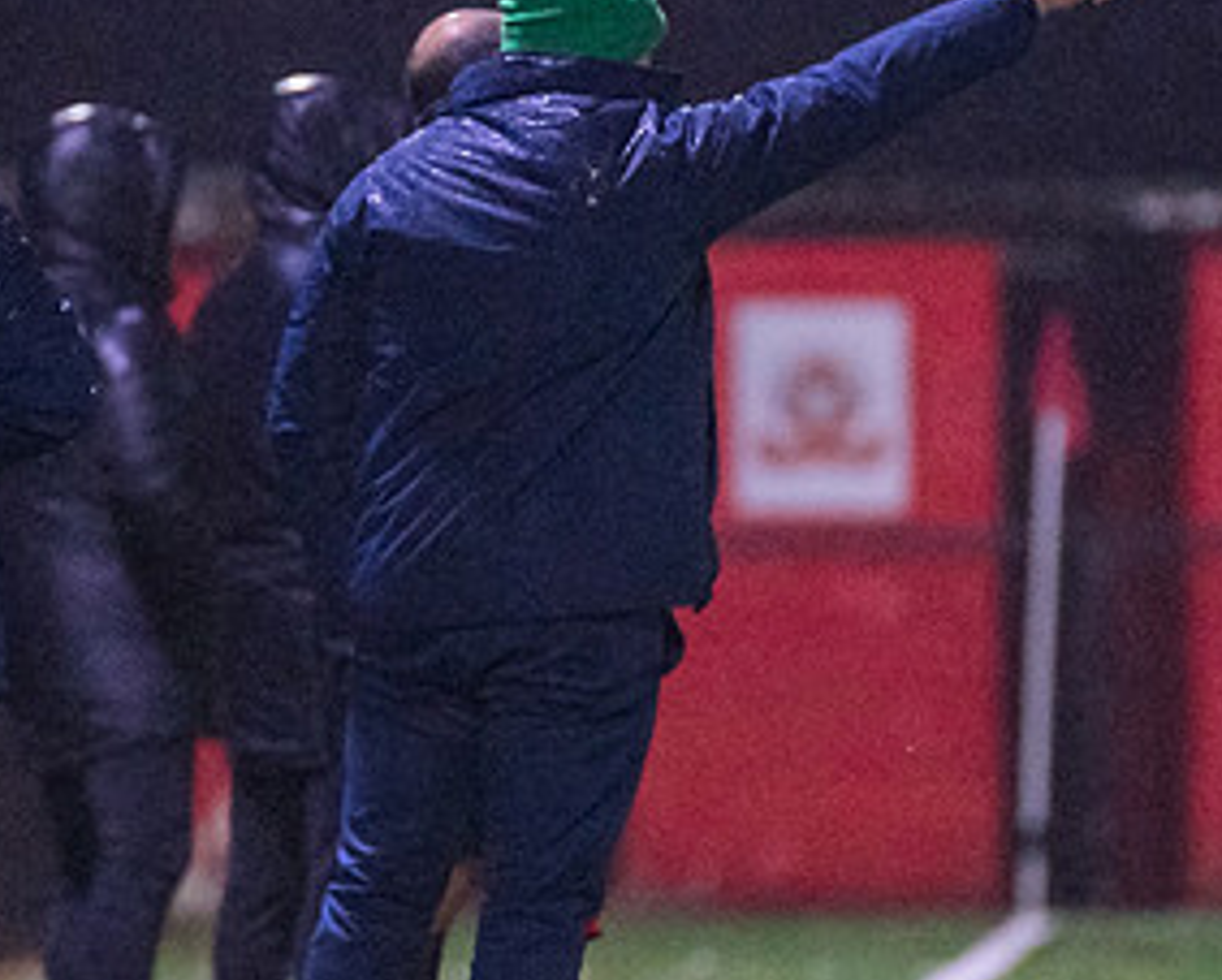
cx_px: 295
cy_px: 555
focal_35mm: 1001
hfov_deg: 1.9
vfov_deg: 1.5
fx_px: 36240
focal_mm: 270
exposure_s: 1/800
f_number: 2.8
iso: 8000
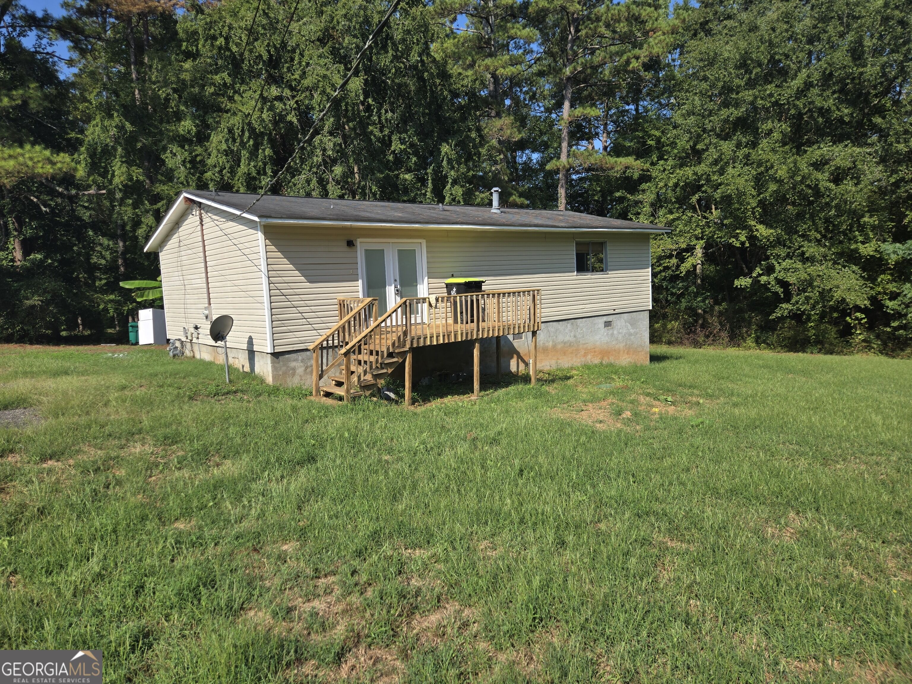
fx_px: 606
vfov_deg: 58.9
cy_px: 342
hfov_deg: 73.9
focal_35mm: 23
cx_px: 456
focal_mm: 5.4
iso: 25
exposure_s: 1/1700
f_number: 1.8
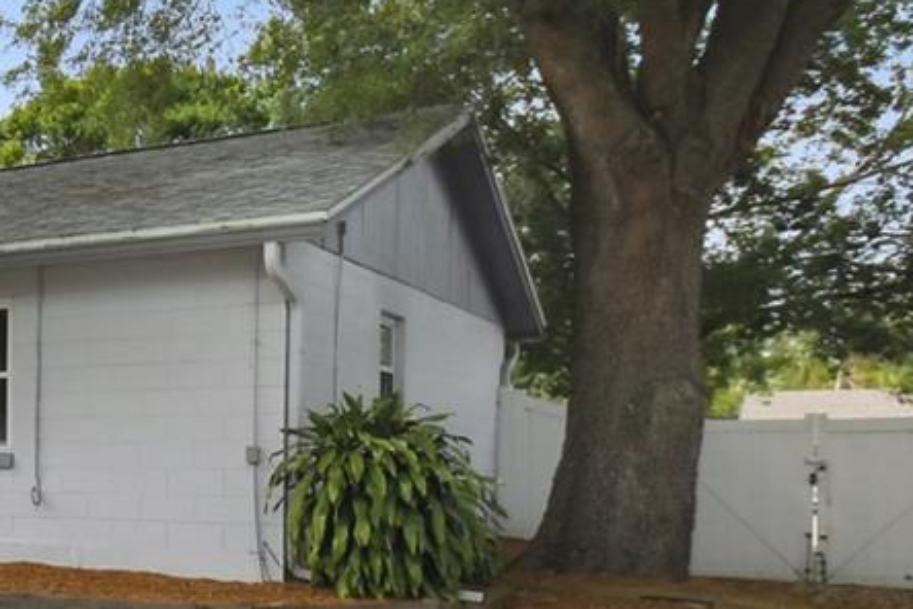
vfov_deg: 24.8
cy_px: 461
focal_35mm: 54
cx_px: -397
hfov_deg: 27.6
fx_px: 1369
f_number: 7.1
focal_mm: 10
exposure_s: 1/400
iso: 100
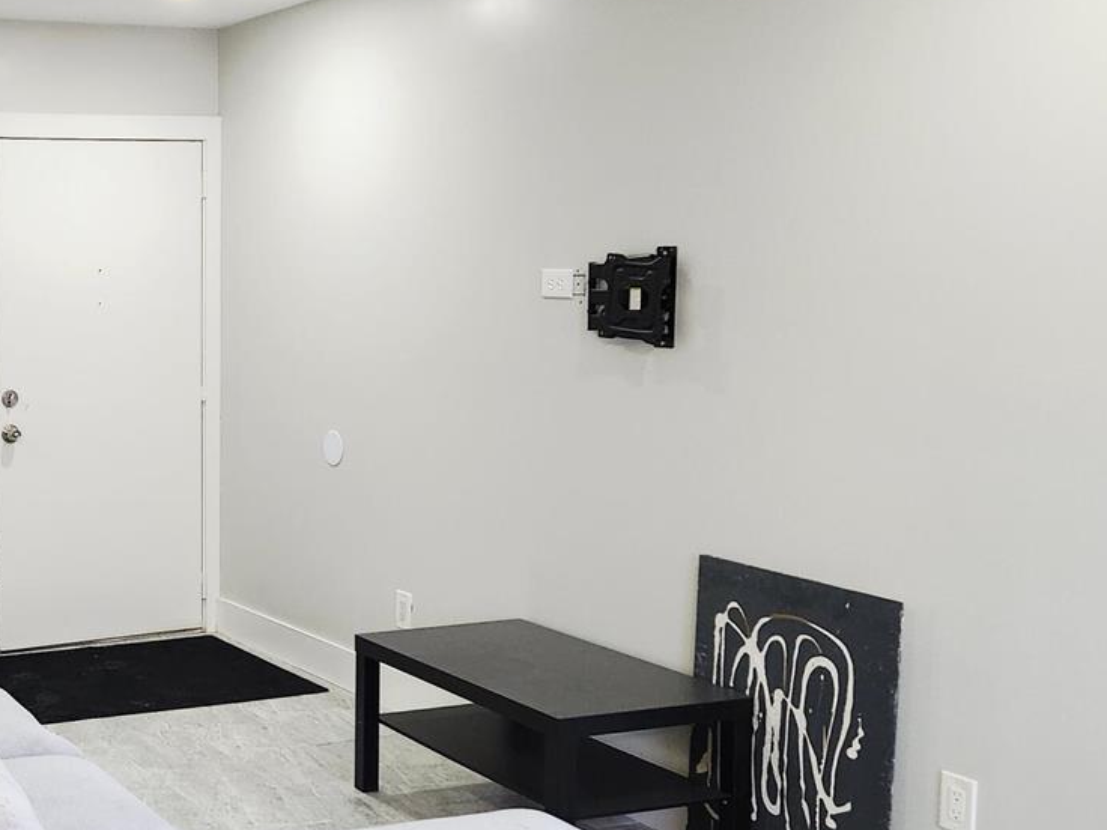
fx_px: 1599
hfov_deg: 34.9
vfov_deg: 29.1
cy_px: 447
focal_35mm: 50
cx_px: 15
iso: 250
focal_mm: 5.4
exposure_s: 1/120
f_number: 1.8
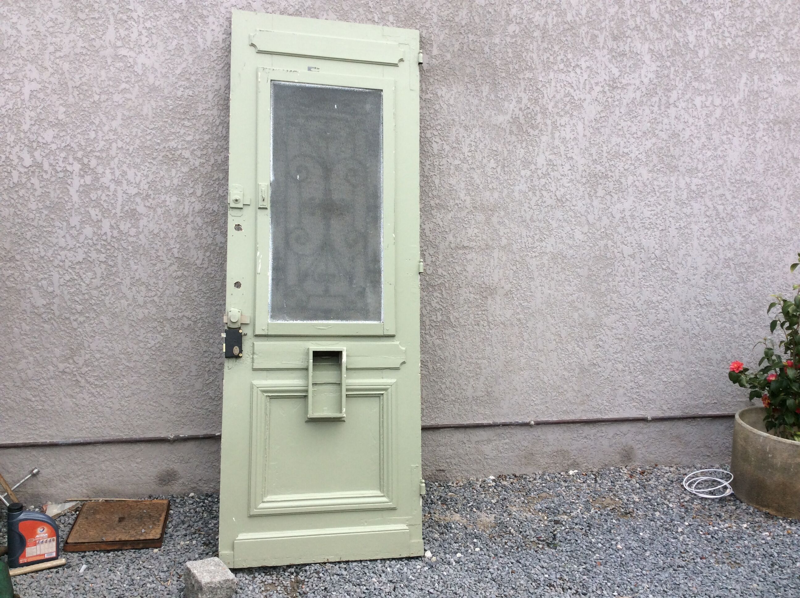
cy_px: 299
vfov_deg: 44.1
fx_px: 738
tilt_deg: -12.0
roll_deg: -1.6
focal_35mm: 32
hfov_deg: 56.9
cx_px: 400
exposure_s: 1/430
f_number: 2.4
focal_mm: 3.3
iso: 32
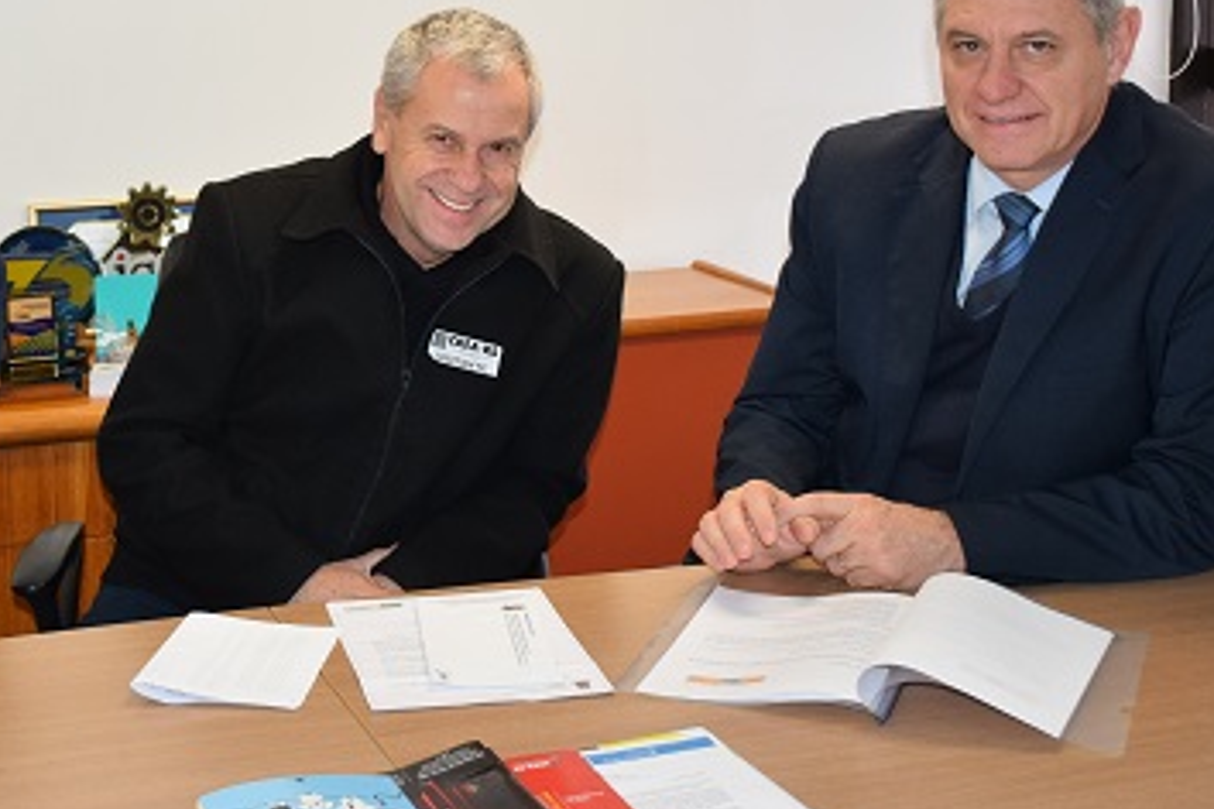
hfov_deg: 32.4
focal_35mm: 61
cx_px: 336
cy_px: 219
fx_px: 2057
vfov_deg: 22.1
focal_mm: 24
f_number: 5
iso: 800
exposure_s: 1/100
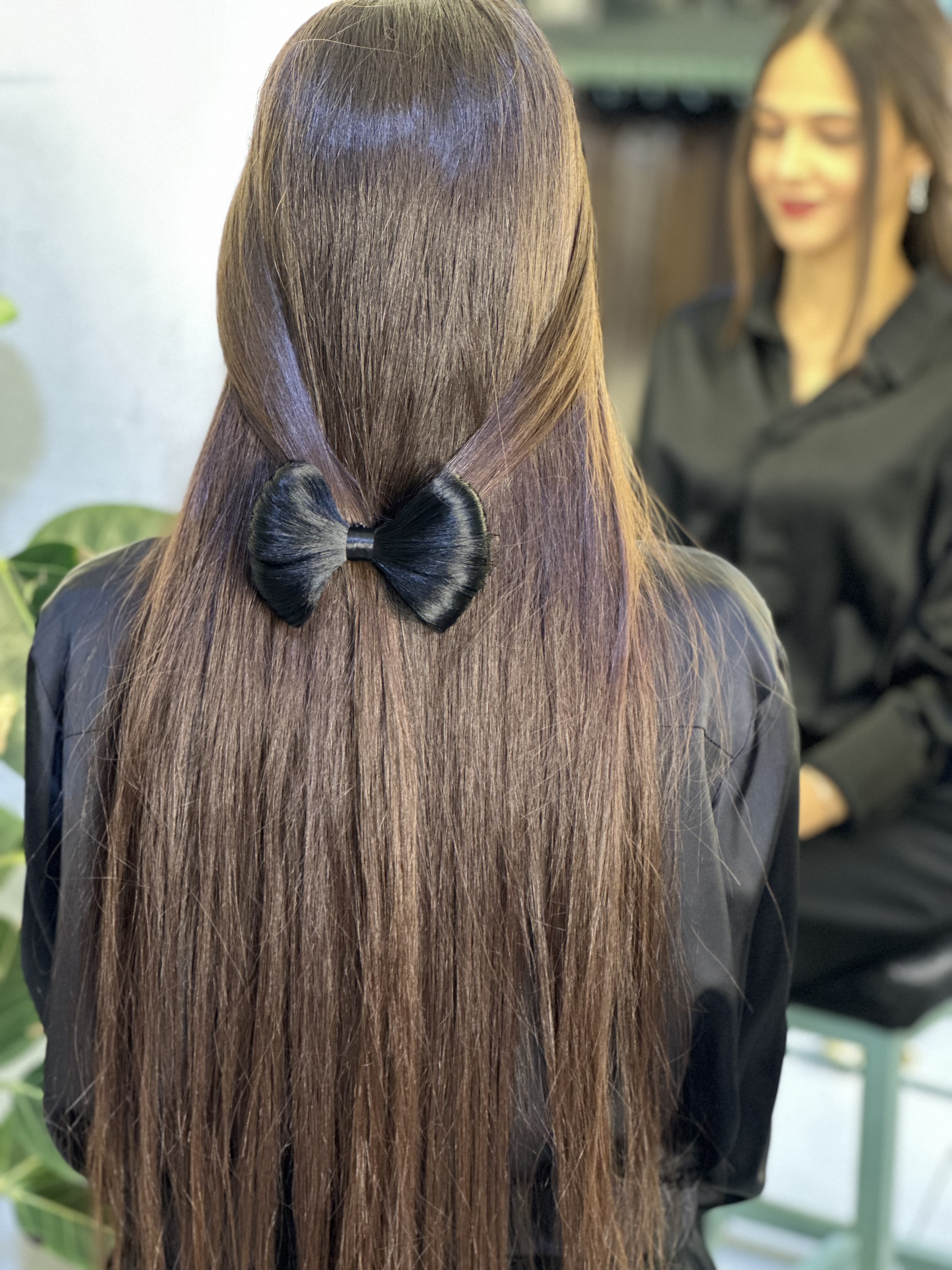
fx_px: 2824
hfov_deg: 19.1
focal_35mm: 77
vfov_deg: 25.3
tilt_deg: -12.3
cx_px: 476
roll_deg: -2.1
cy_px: 635
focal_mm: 9
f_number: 2.8
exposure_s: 1/17
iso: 400
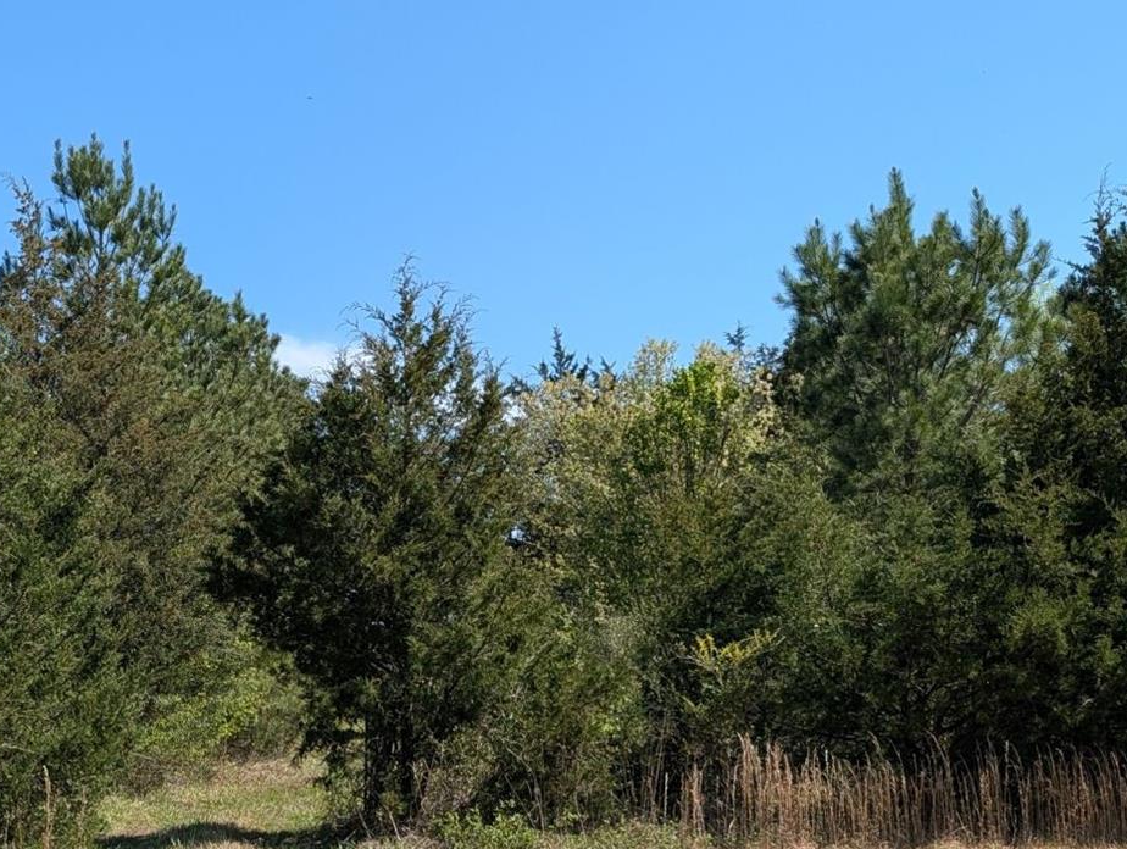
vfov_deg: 27.3
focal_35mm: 53
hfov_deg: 34.8
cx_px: 194
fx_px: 1728
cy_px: 615
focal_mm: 6.9
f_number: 1.68
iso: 20
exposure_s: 1/744
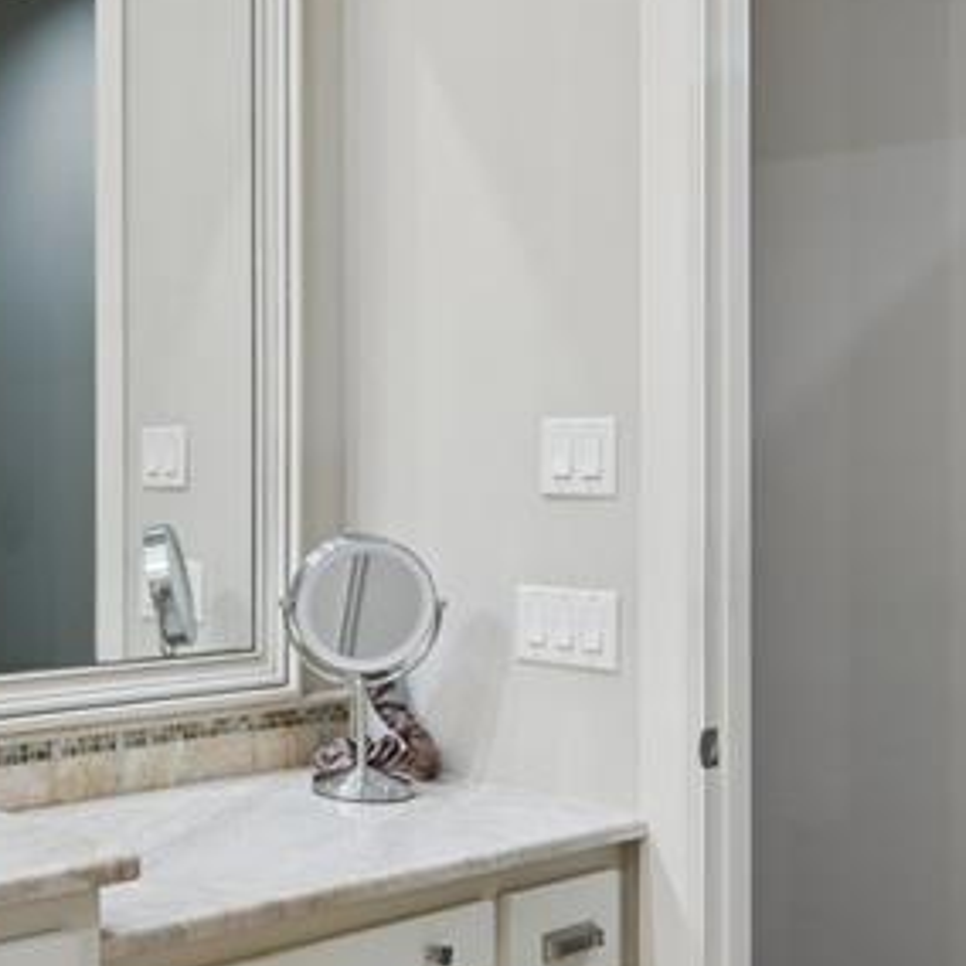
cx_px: -158
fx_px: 1547
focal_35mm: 49
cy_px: 429
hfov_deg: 30.2
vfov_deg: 34.6
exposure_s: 1/6
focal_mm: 16
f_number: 8
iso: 200
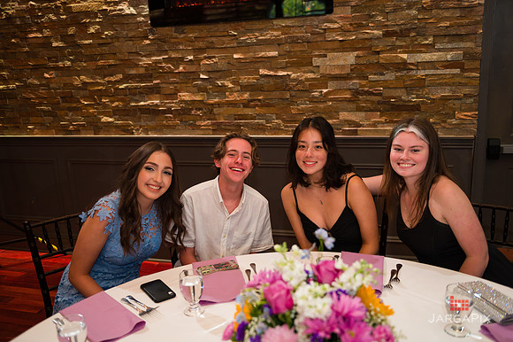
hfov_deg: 55.8
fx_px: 484
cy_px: 171
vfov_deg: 38.8
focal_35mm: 34
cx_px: 256
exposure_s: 1/125
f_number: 3.2
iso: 1250
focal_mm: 34
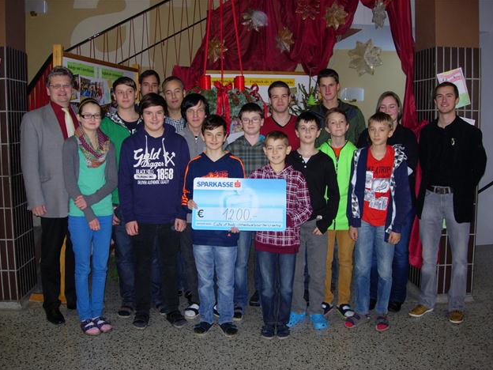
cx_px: 244
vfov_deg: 36.8
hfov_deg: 47.9
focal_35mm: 39
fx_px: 555
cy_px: 188
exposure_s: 1/76.1
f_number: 2.8
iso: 94
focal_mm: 7.8
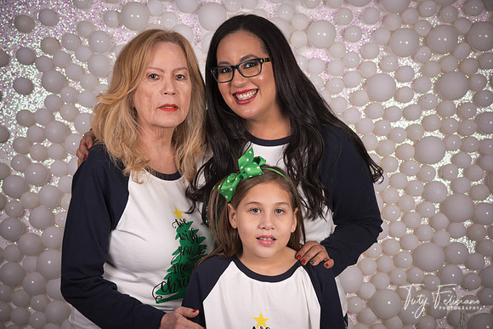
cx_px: 246
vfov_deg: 16.1
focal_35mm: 85
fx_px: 1164
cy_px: 164
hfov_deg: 23.9
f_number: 14
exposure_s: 1/200
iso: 50
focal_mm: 85
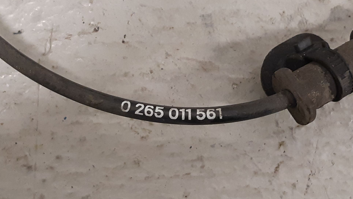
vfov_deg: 38.9
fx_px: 281
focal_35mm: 30
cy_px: 97
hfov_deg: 64.3
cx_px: 176
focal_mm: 3.93
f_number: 1.7
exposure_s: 1/33
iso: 200
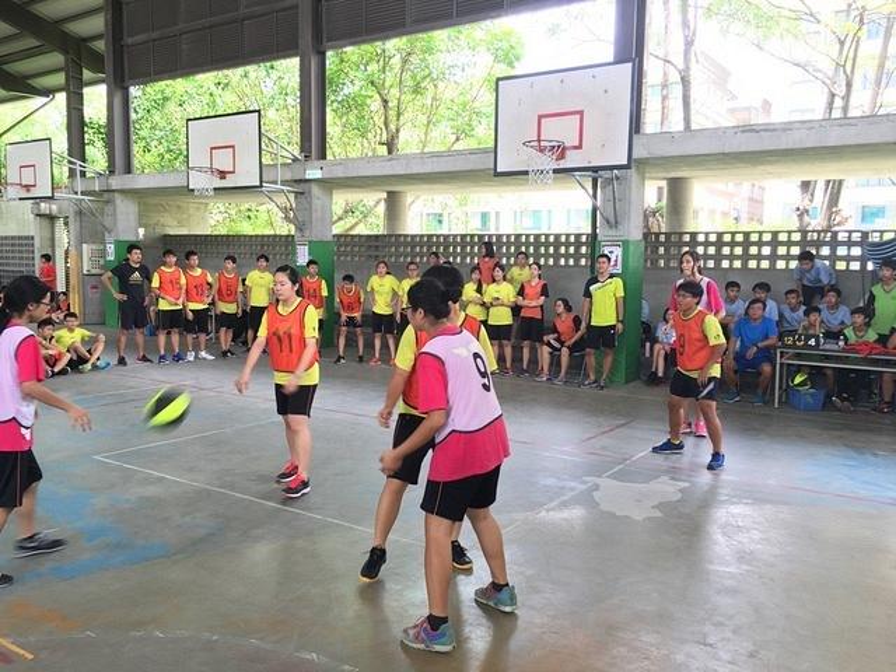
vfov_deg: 48.2
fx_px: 751
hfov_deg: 61.7
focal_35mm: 29
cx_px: 448
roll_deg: -1.1
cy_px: 336
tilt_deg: -6.6
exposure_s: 1/40
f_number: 2.2
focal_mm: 4.15
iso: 25
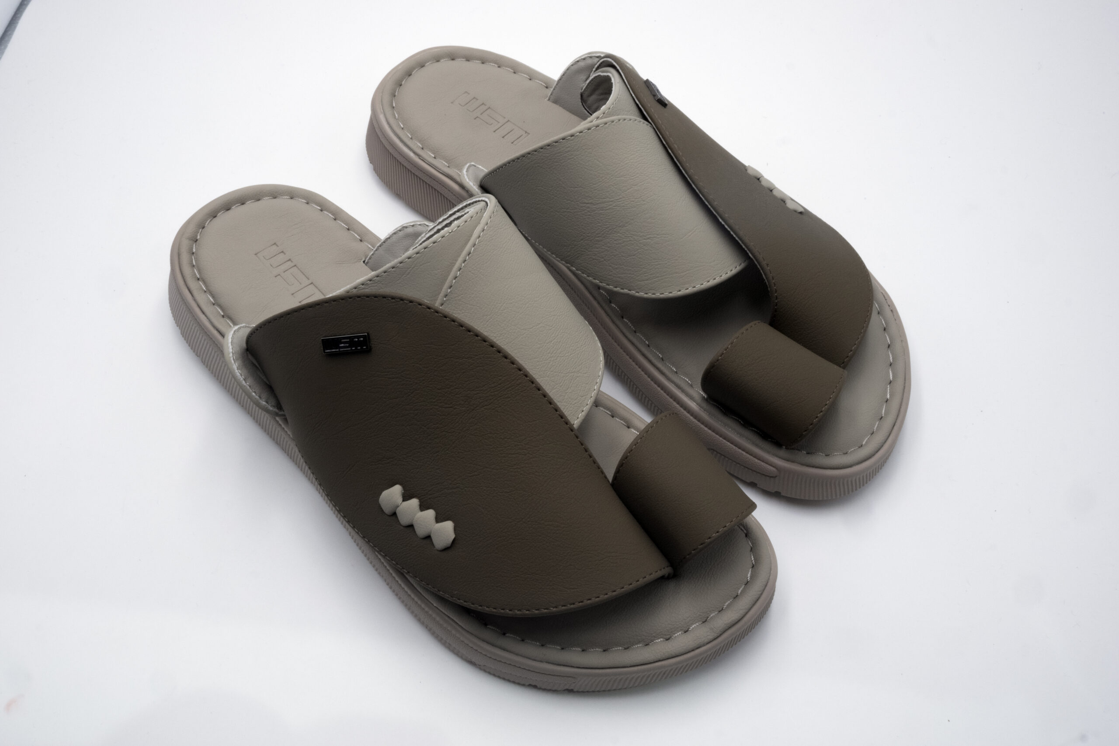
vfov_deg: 36.9
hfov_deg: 53.1
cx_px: 560
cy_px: 373
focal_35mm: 36
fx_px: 1119
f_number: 22
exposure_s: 1/40
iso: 800
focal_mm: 24.2
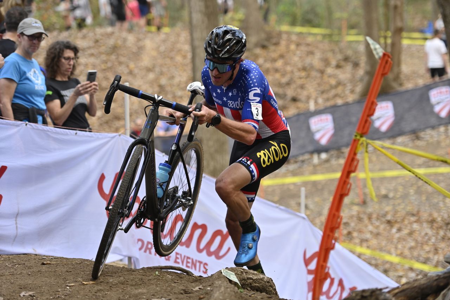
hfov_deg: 19.5
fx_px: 1312
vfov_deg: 13.0
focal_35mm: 105
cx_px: 225
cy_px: 150
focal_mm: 105
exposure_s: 1/320
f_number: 2.8
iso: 400
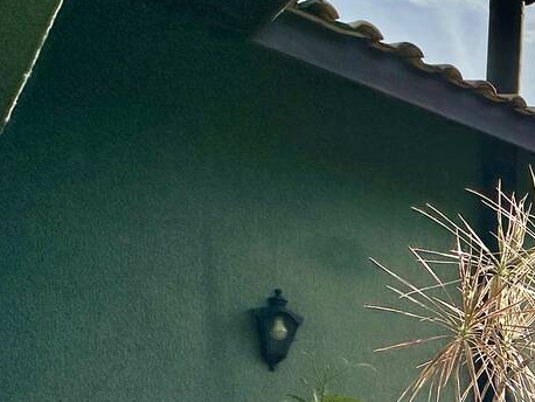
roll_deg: -1.4
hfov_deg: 28.3
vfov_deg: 29.7
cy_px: 438
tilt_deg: -1.8
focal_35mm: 44
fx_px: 680
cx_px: 801
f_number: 2.2
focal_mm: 2.22
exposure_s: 1/4464
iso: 50
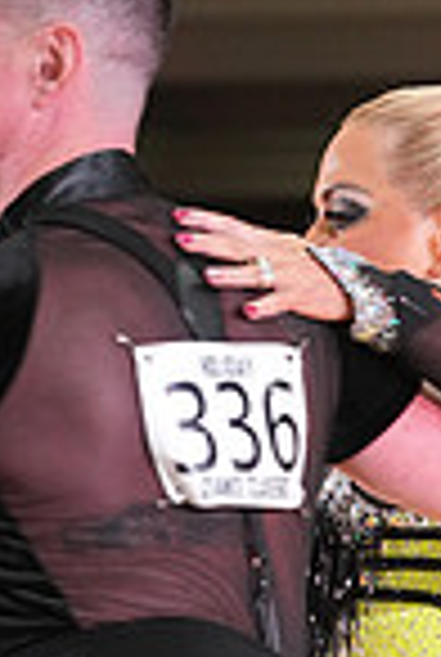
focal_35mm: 511
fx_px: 9345
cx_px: 178
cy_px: 1125
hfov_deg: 2.7
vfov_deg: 4.0
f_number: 4.5
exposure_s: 1/200
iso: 2500
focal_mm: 129
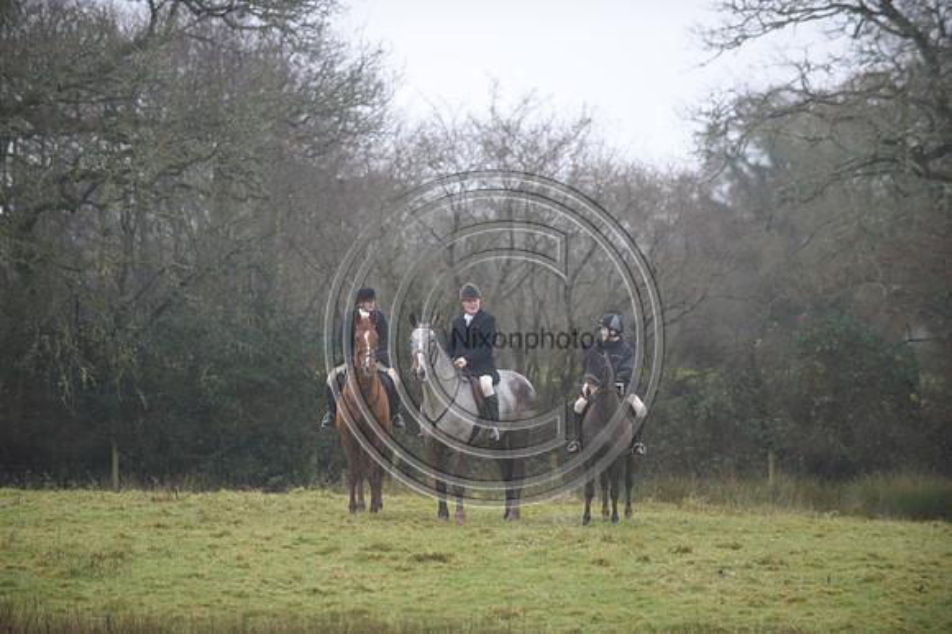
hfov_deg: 10.3
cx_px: 476
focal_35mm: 200
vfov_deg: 6.9
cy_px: 317
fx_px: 5286
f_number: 2.8
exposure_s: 1/800
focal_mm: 200
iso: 1600
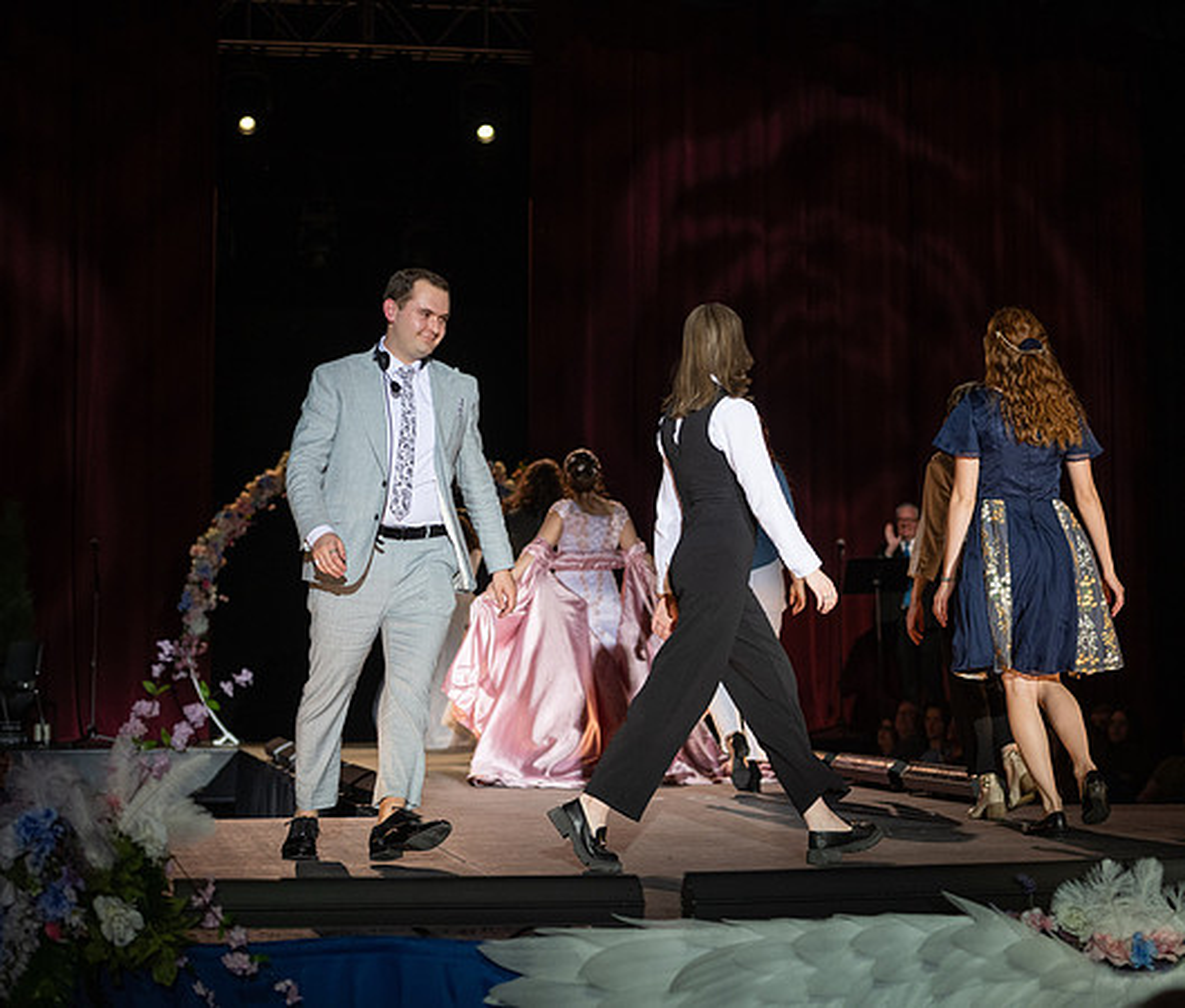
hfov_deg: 22.8
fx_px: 2939
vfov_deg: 19.5
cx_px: 711
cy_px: 504
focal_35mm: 82
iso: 500
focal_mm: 70
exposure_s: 1/1000
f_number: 2.8
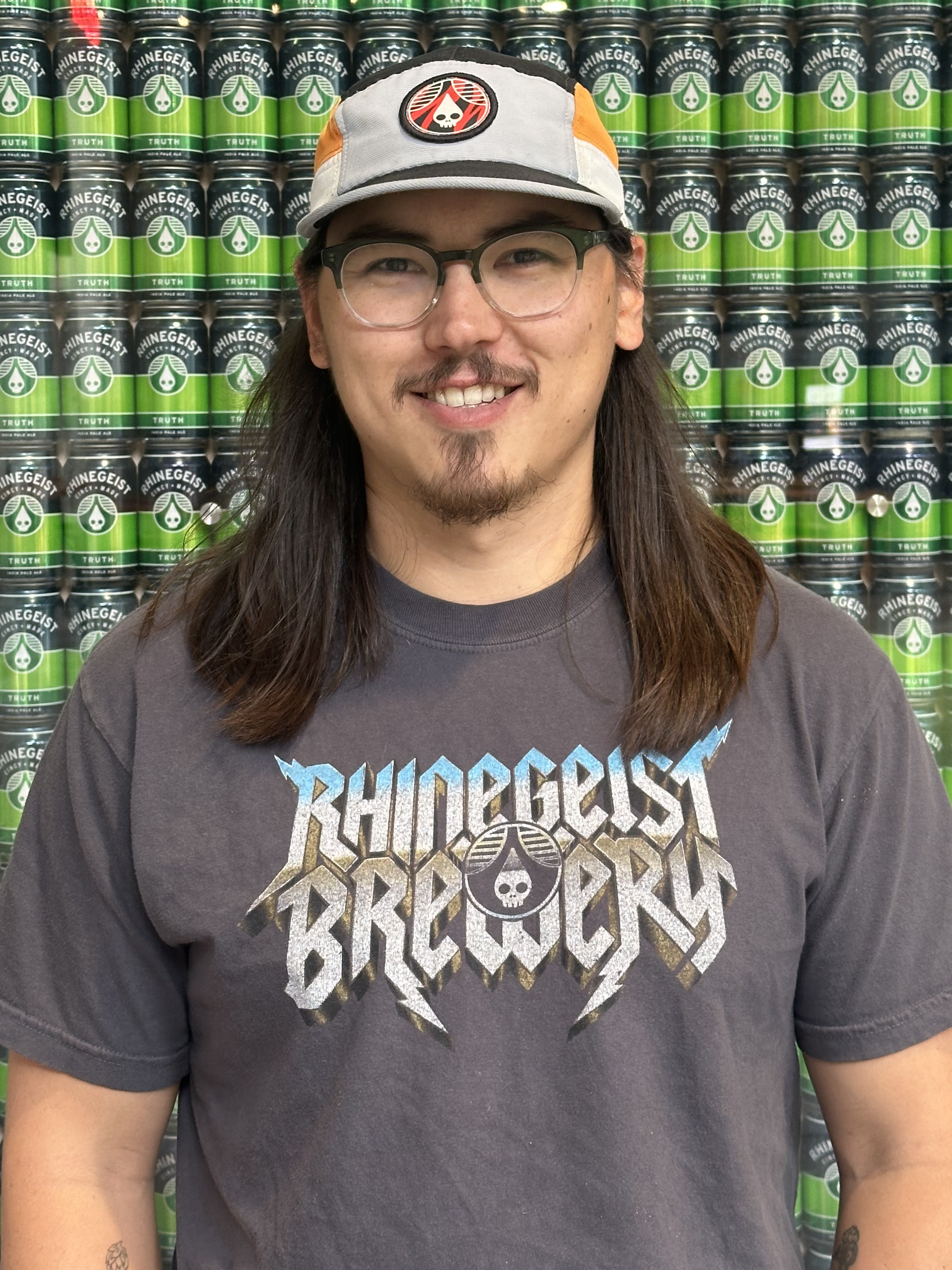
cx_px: 499
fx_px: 2383
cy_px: 488
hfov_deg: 22.6
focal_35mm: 65
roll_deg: +0.4
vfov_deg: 29.7
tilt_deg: -1.8
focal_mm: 6.86
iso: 160
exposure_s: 1/60
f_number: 1.78
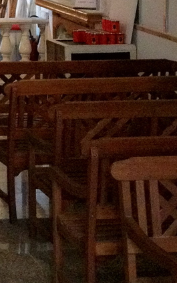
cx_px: -165
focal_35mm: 140
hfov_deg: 8.9
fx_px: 1081
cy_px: -29
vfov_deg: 14.6
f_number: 2.4
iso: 500
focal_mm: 4.28
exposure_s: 1/15
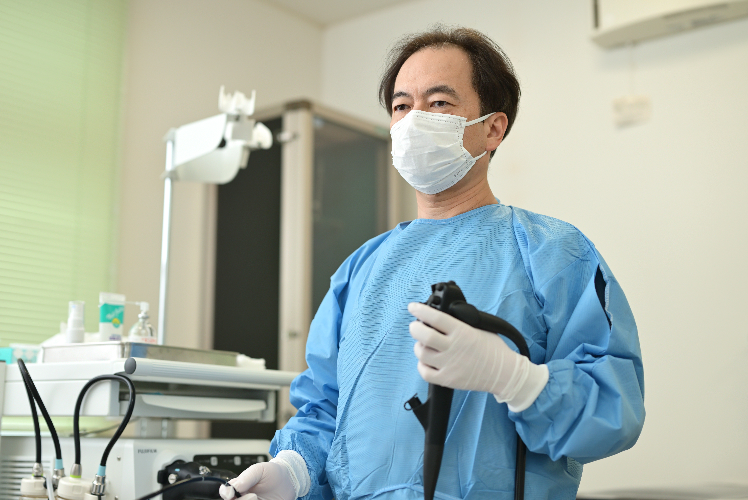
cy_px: 250
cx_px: 374
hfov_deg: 39.6
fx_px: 1039
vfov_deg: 27.0
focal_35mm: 50
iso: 125
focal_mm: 50
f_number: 2
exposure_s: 1/125
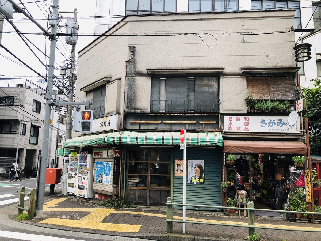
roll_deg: -1.0
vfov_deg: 49.7
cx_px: 160
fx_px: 260
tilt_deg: +9.2
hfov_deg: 63.4
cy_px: 120
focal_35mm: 28
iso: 32
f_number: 1.8
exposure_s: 1/100
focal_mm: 4
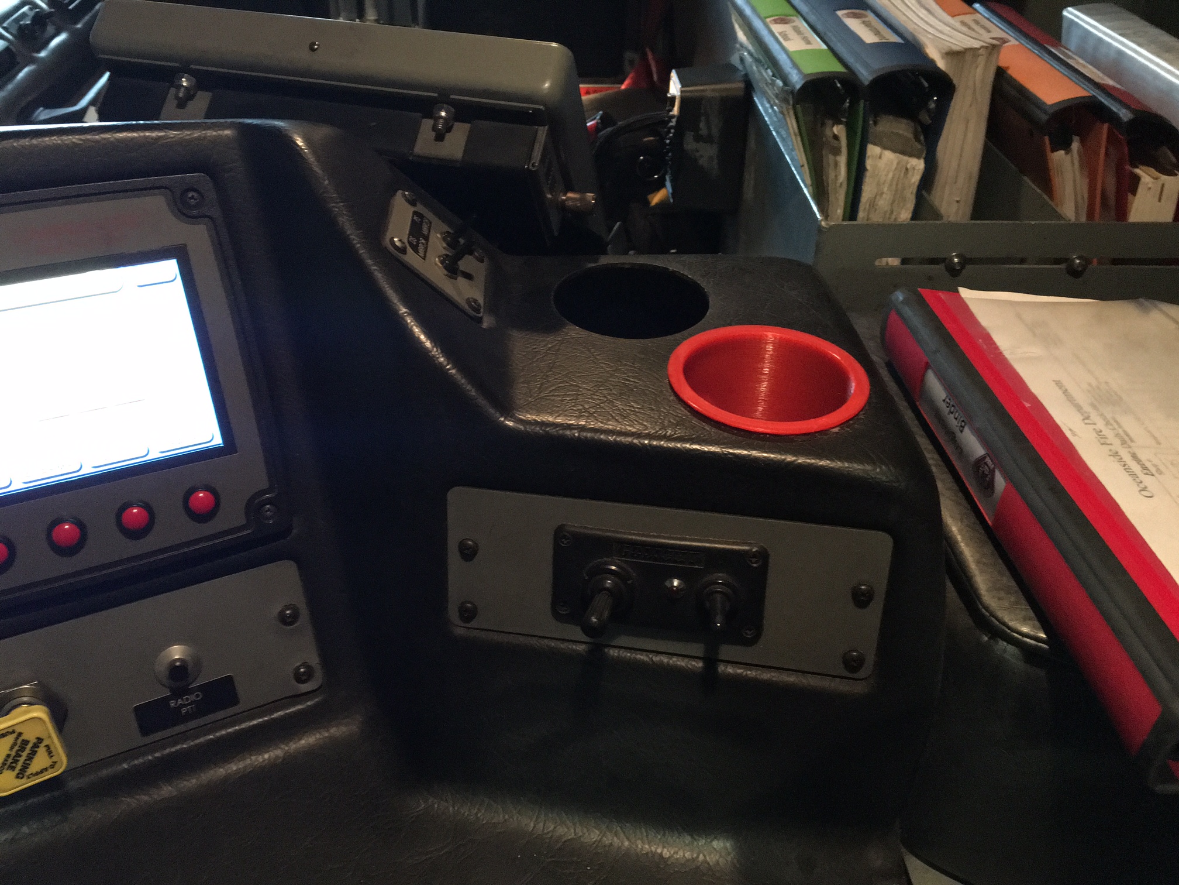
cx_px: 590
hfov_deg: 61.7
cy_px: 442
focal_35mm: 29
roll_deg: -2.1
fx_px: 988
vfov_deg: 48.2
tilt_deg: -35.7
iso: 400
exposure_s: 1/15
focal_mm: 4.15
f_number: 2.2
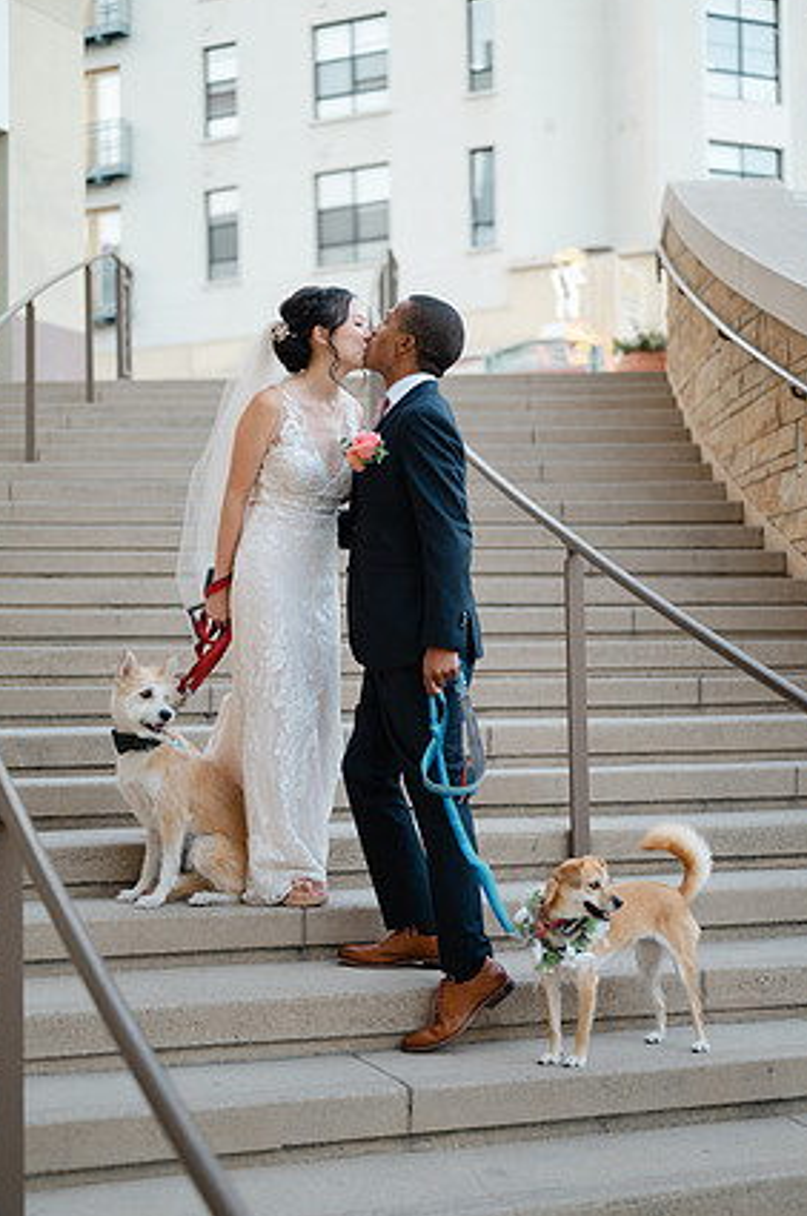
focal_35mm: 53
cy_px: 624
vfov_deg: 37.6
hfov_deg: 25.4
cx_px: 408
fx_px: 1788
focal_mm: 50
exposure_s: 1/320
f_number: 2
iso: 160
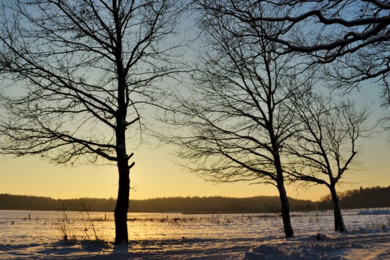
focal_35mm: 38
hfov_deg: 50.7
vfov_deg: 35.0
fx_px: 411
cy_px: 129
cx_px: 208
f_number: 13
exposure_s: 1/640
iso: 200
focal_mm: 18
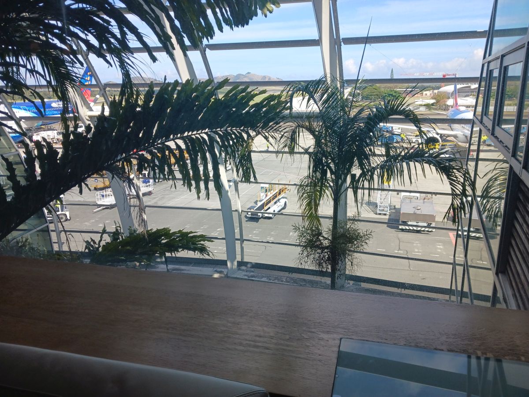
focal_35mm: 27
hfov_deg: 65.3
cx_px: 264
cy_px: 198
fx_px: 413
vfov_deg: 51.4
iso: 25
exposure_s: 1/100
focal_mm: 4
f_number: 1.8
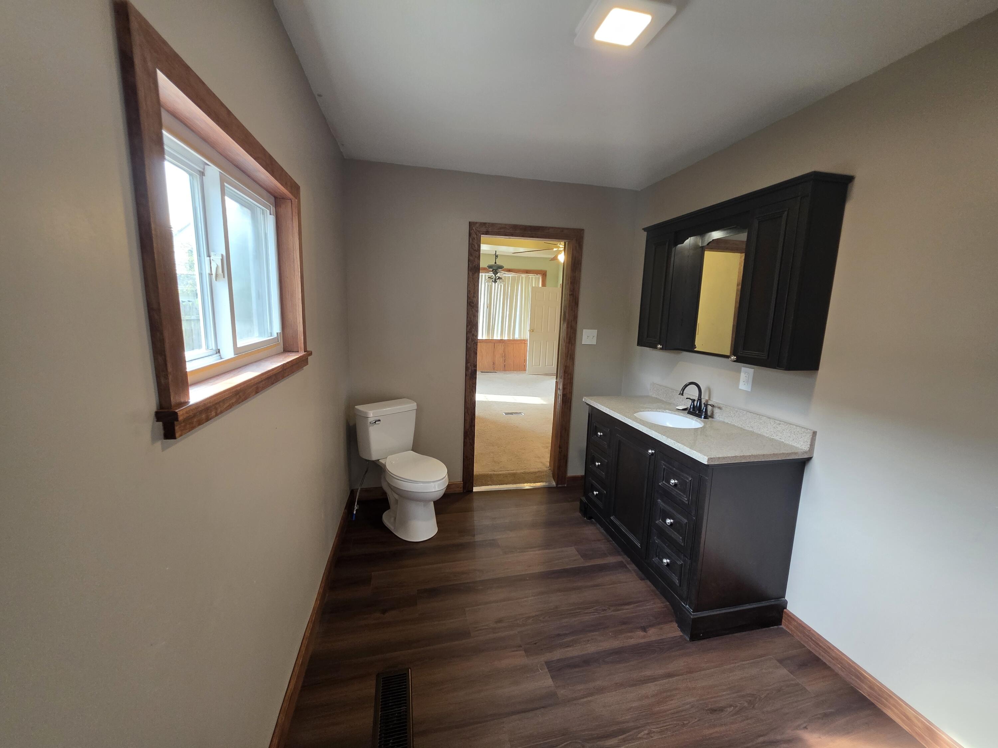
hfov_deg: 106.2
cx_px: 499
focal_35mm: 13
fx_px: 375
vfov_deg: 89.9
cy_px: 374
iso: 250
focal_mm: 2.2
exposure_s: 1/120
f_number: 1.9
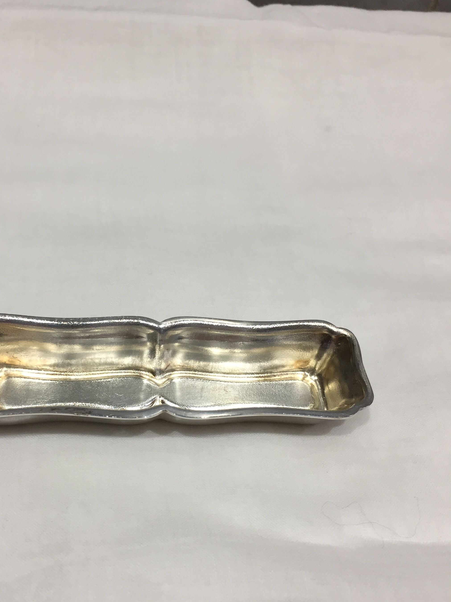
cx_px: 180
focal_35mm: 35
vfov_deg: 52.4
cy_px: 347
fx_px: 608
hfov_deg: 40.5
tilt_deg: -52.0
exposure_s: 1/33
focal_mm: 4.15
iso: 32
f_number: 2.2
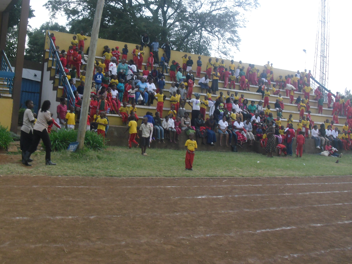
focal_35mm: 45
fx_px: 458
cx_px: 175
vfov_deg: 32.1
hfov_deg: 42.1
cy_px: 105
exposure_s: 1/80
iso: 100
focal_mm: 6.3
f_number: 7.8
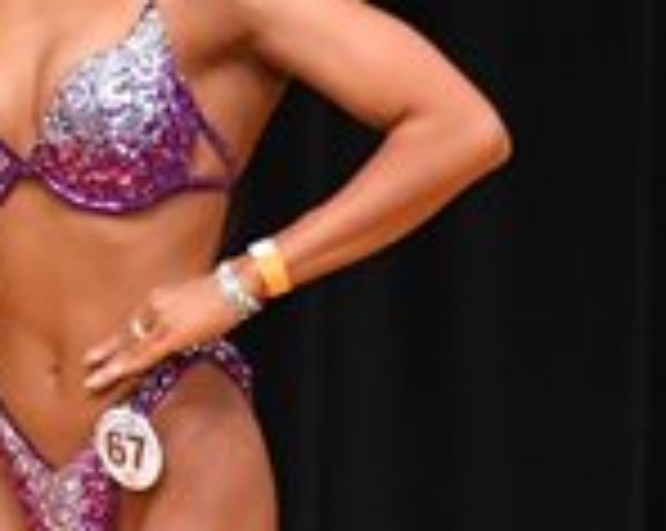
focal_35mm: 1255
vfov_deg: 1.2
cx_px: -47
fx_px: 24705
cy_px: 544
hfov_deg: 1.5
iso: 4000
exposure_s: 1/400
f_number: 5.6
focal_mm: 170
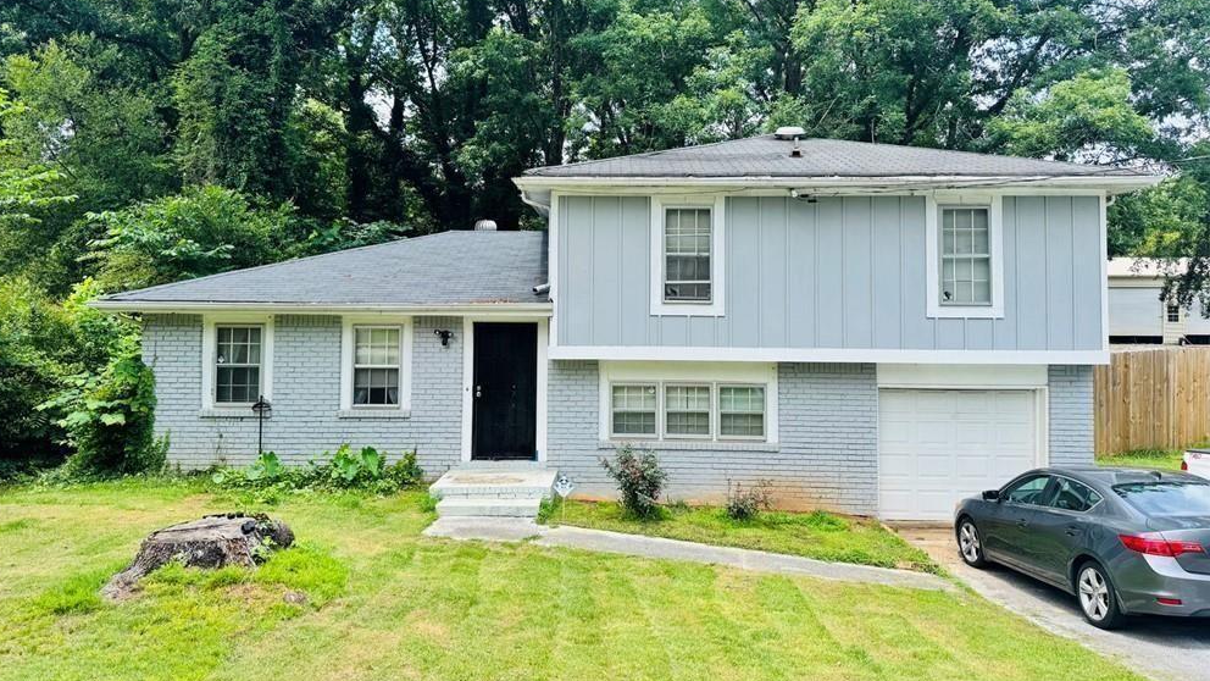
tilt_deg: +1.8
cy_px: 275
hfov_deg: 69.8
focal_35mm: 27
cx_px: 587
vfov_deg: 42.7
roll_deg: -0.4
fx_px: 866
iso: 80
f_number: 1.78
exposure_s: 1/1488
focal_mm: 6.76
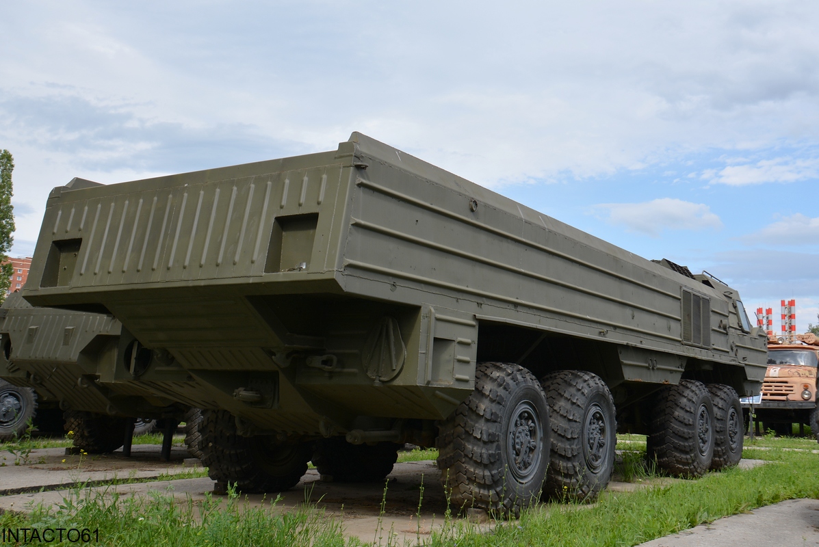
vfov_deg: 40.0
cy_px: 274
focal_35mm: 33
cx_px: 410
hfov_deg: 57.2
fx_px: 751
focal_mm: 22
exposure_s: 1/250
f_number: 8
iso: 140
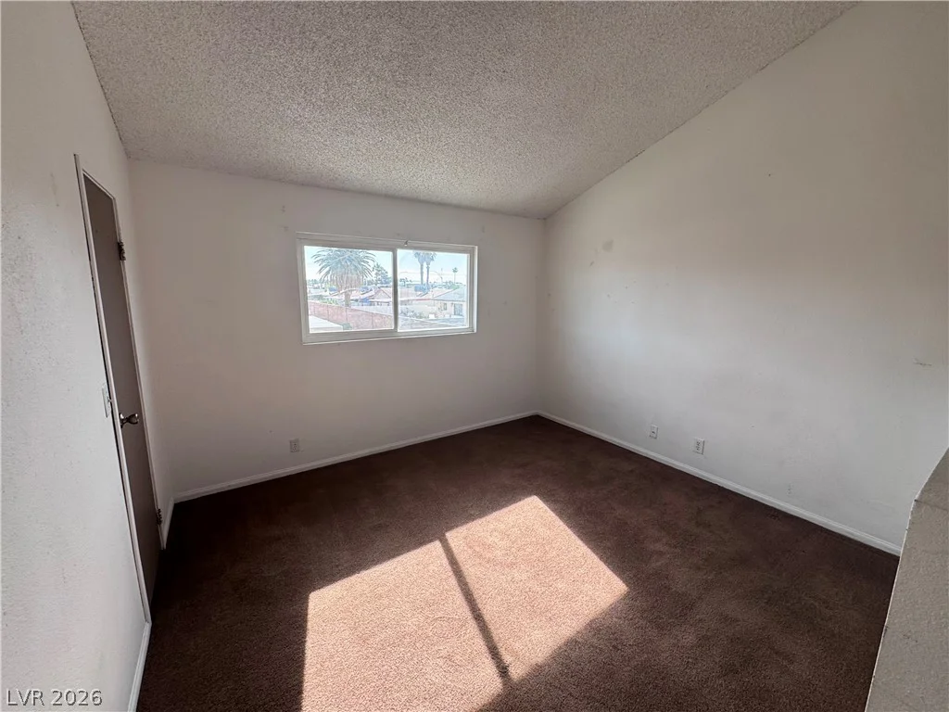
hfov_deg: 102.1
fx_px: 384
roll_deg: -2.0
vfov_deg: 85.7
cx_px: 474
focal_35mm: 14
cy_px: 356
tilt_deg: -10.2
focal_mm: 2.22
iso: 40
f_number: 2.2
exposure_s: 1/177
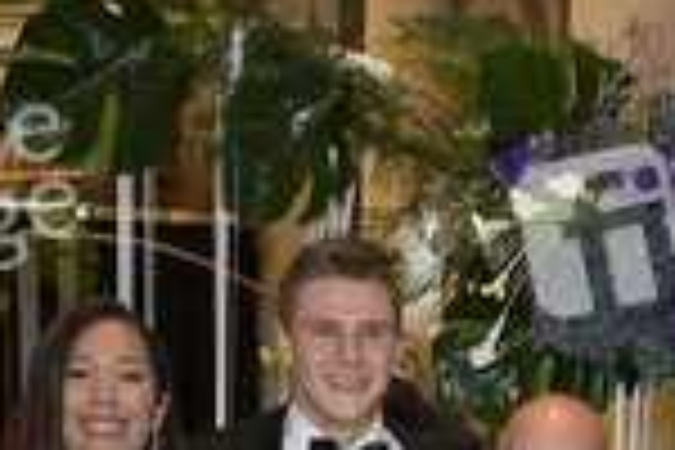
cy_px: 886
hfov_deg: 23.9
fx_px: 1594
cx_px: 338
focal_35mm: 85
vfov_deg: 13.8
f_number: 5.6
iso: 2500
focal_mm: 32
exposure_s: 1/50
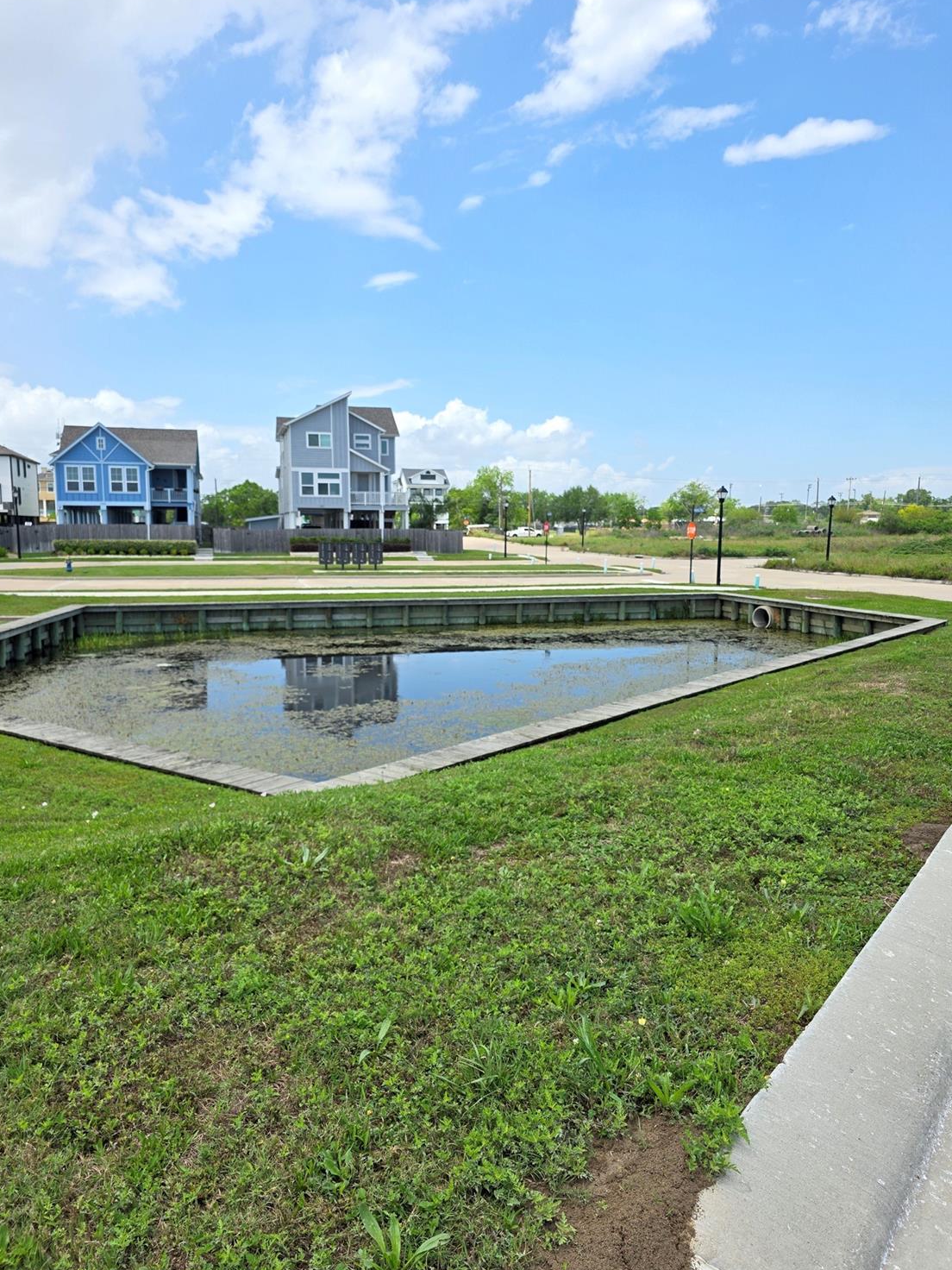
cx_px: 483
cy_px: 637
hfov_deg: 56.8
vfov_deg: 71.6
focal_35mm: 24
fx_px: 880
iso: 80
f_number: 1.7
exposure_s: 1/3126
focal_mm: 6.3
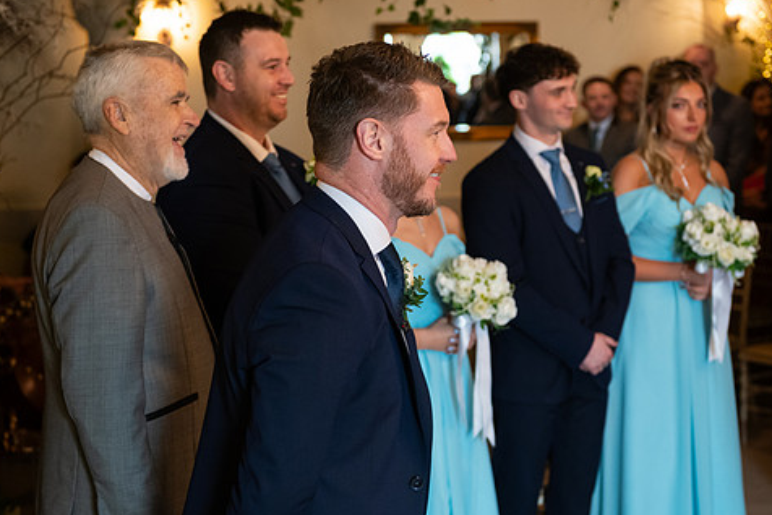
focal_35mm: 67
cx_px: 407
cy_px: 253
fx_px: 1438
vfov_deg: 20.3
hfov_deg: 30.1
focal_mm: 55
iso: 1250
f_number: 3.5
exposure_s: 1/160
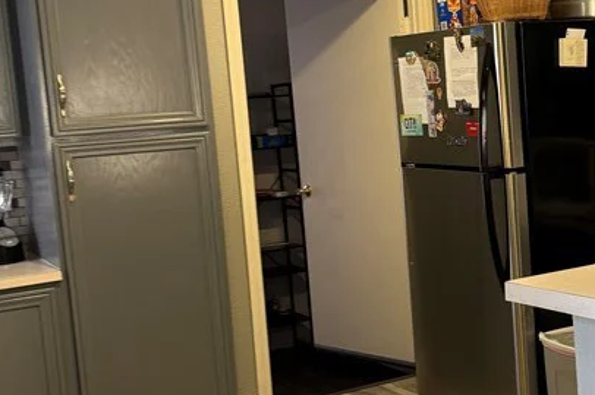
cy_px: 200
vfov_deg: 21.5
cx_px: 488
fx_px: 1040
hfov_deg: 31.0
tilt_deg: -7.0
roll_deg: +2.8
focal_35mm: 63
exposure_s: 1/60
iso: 160
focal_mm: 6.76
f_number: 1.78
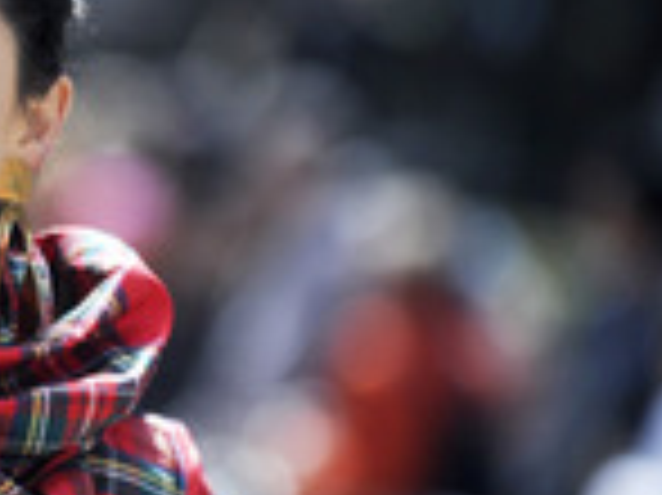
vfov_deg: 2.5
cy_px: 302
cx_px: -144
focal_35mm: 590
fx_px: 11274
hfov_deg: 3.4
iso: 400
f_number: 9
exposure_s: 1/2500
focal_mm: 200
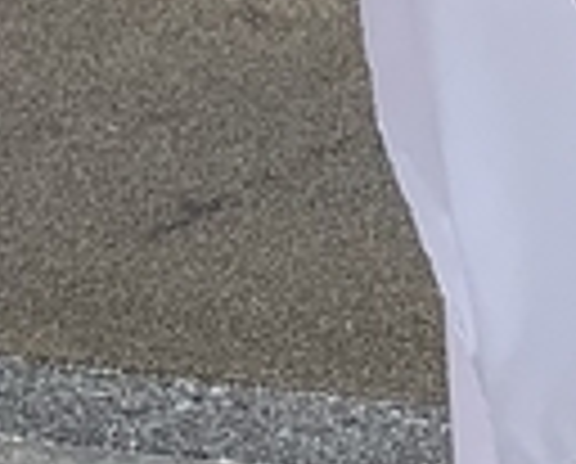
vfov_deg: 6.1
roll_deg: +0.8
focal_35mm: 237
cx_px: 50
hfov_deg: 8.1
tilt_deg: -4.3
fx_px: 4049
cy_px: -829
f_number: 1.8
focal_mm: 4.25
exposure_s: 1/1314
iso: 25
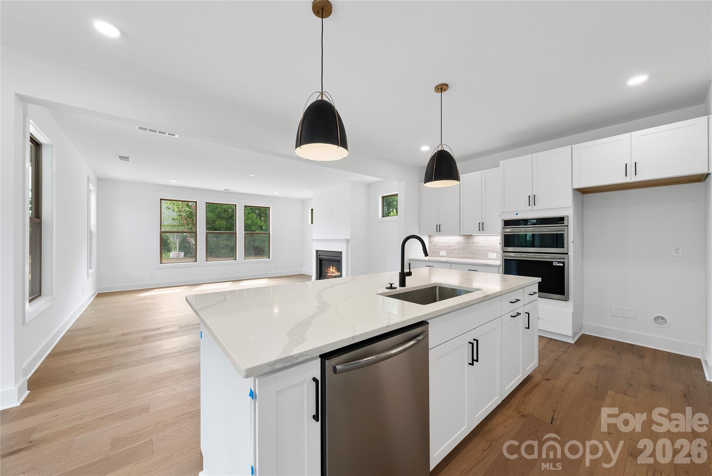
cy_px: 238
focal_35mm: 13
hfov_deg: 108.3
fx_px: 257
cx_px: 356
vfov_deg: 85.5
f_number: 7.1
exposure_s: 1/25
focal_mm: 13
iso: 800
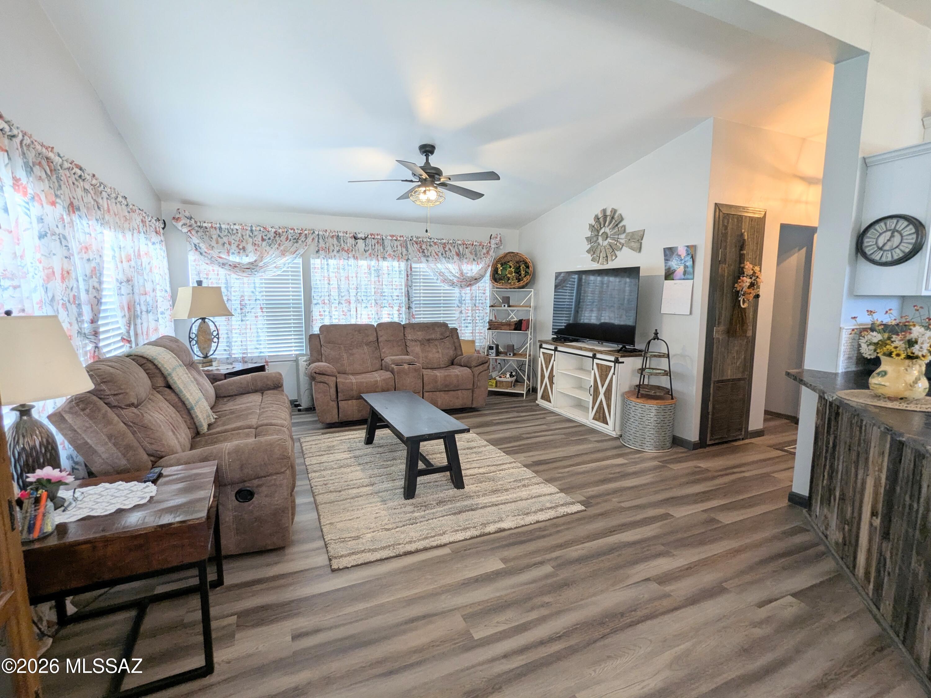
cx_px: 466
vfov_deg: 78.1
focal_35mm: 16
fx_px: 430
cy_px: 349
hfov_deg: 94.5
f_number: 2.2
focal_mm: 2.35
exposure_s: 1/24
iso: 62
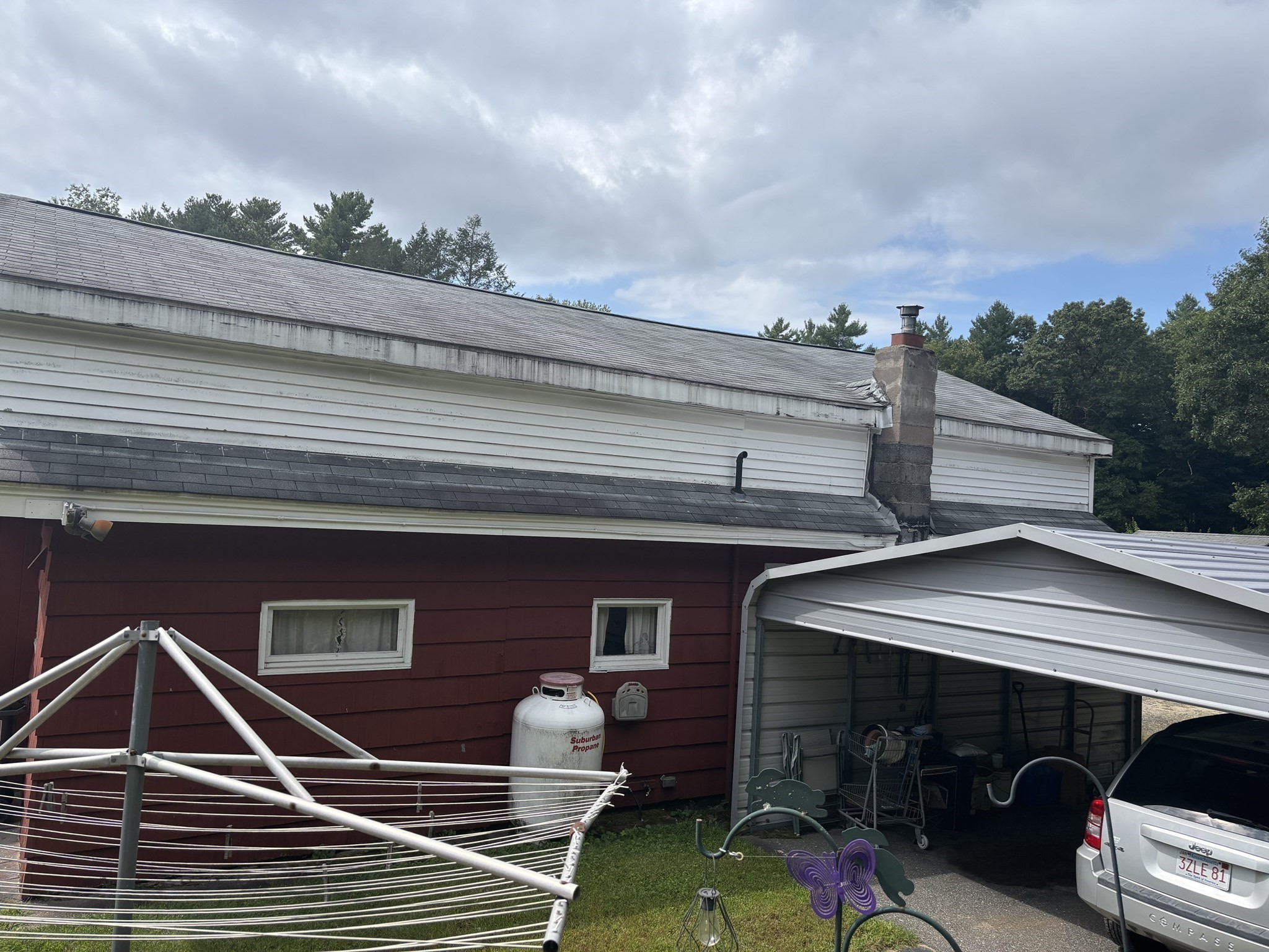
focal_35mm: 26
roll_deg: -2.7
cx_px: 634
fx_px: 953
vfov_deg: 53.1
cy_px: 476
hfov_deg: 67.3
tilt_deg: +3.9
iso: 50
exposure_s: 1/3534
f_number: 1.6
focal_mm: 5.96
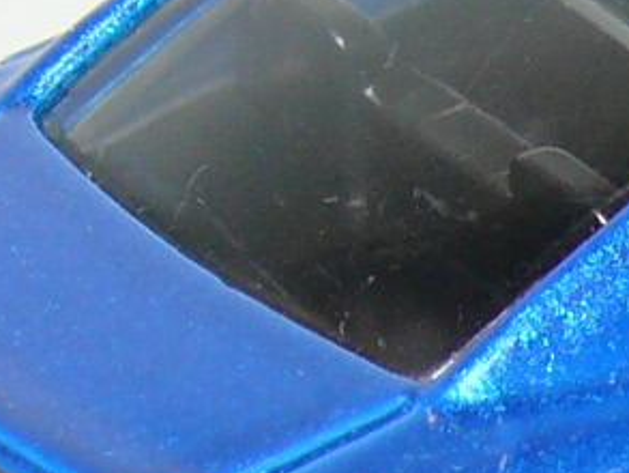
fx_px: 10725
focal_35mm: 590
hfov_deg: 3.3
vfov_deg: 2.5
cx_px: 970
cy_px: 105
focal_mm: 13.8
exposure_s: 1/30
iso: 100
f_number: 4
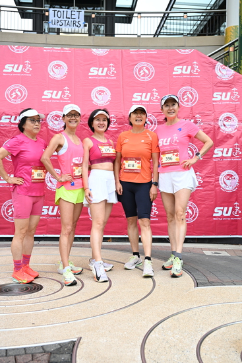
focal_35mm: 39
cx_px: 121
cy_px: 182
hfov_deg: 34.2
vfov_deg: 49.5
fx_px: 393
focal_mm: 39
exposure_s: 1/400
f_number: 4
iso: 2000
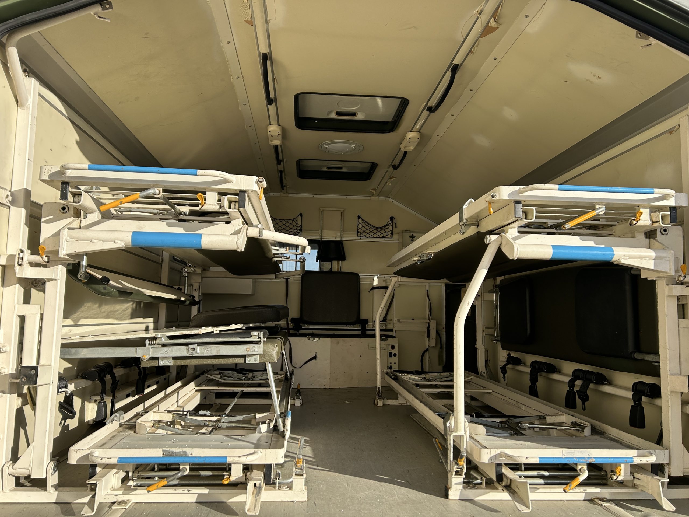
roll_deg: -1.5
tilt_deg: +6.9
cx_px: 344
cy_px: 258
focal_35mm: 26
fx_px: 518
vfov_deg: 53.1
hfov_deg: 67.3
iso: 50
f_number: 1.5
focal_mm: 5.7
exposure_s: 1/1621
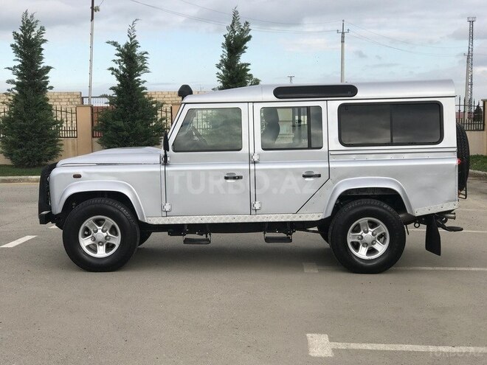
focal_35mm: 57
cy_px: 182
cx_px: 244
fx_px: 802
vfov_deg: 25.7
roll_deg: +1.3
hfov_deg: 33.8
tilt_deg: -5.0
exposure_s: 1/547
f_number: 2.8
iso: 20
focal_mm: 6.6
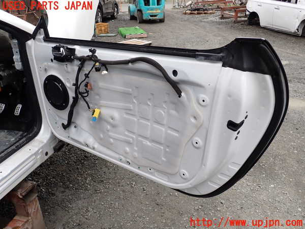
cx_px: 152
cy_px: 114
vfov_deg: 46.8
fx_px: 264
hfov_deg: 60.0
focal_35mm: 30
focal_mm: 5.4
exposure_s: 1/160
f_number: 3.2
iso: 100
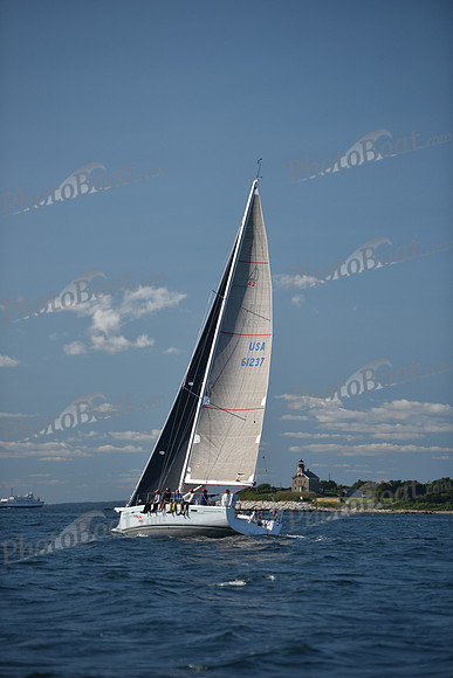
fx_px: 2829
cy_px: 339
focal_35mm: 150
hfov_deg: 9.2
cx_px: 226
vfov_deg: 13.7
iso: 250
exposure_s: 1/3200
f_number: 2.8
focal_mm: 150
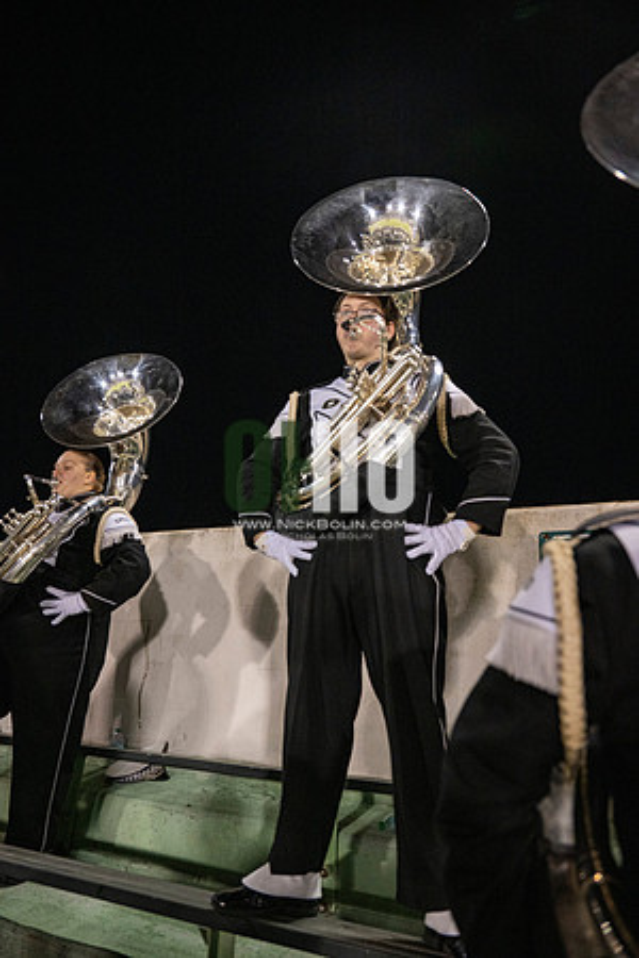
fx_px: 639
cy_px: 479
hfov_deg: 53.1
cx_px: 320
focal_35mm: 24
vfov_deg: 73.7
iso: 2000
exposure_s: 1/500
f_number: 3.2
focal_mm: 24
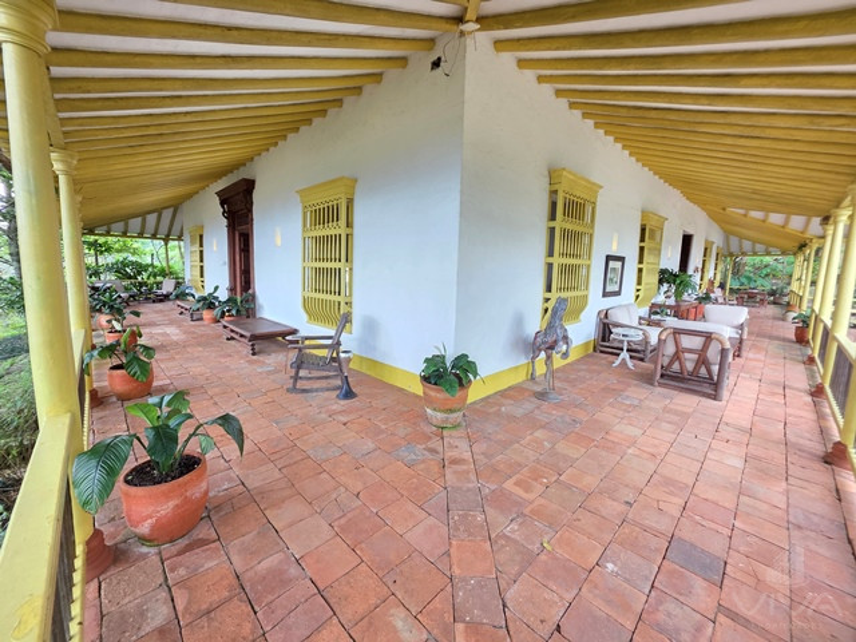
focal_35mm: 13
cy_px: 321
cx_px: 428
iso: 125
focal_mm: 2.2
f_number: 1.9
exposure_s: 1/120
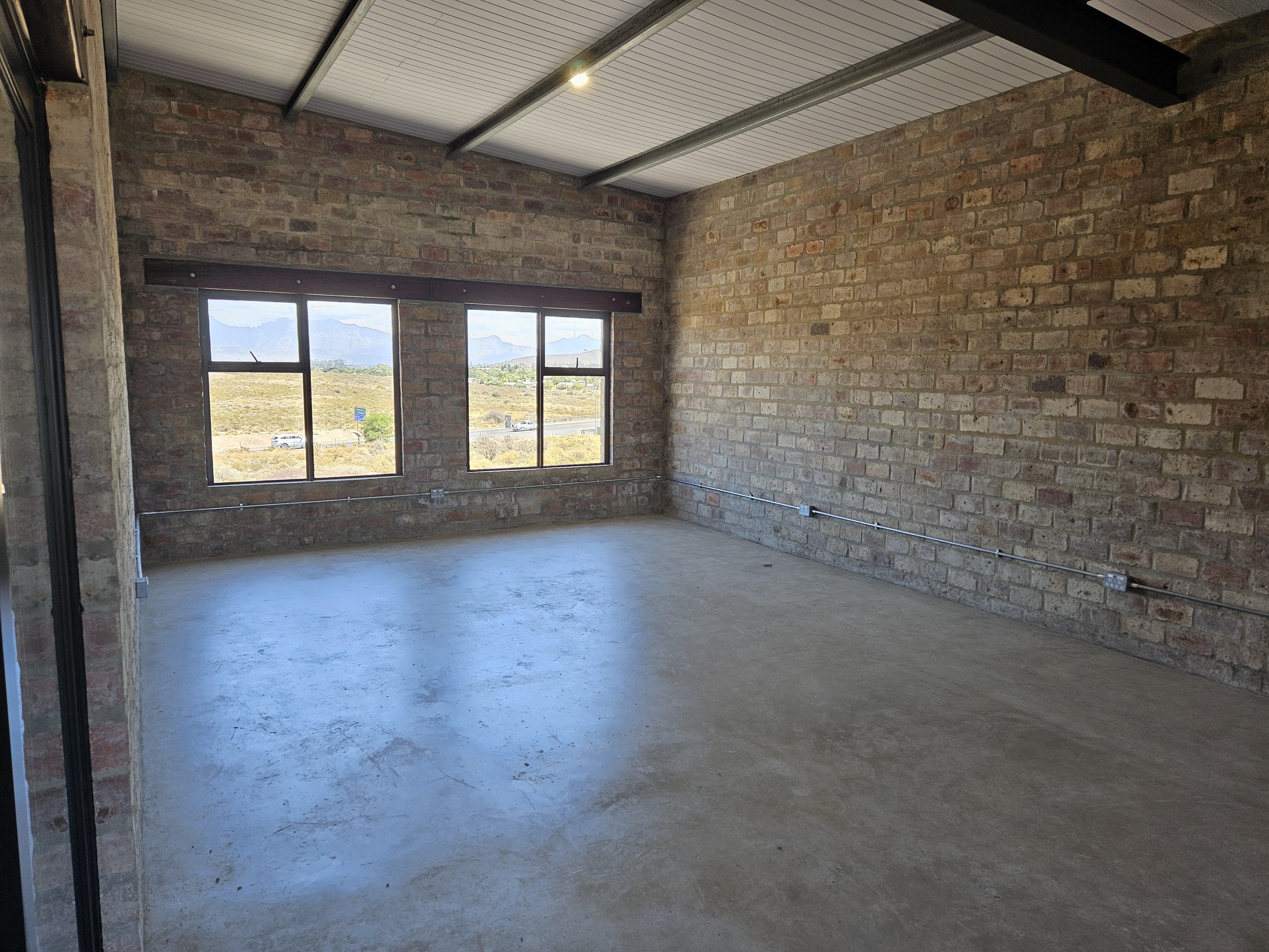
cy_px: 476
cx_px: 634
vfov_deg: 58.9
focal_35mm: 23
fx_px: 843
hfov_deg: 73.9
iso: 32
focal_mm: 5.4
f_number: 1.8
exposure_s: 1/100
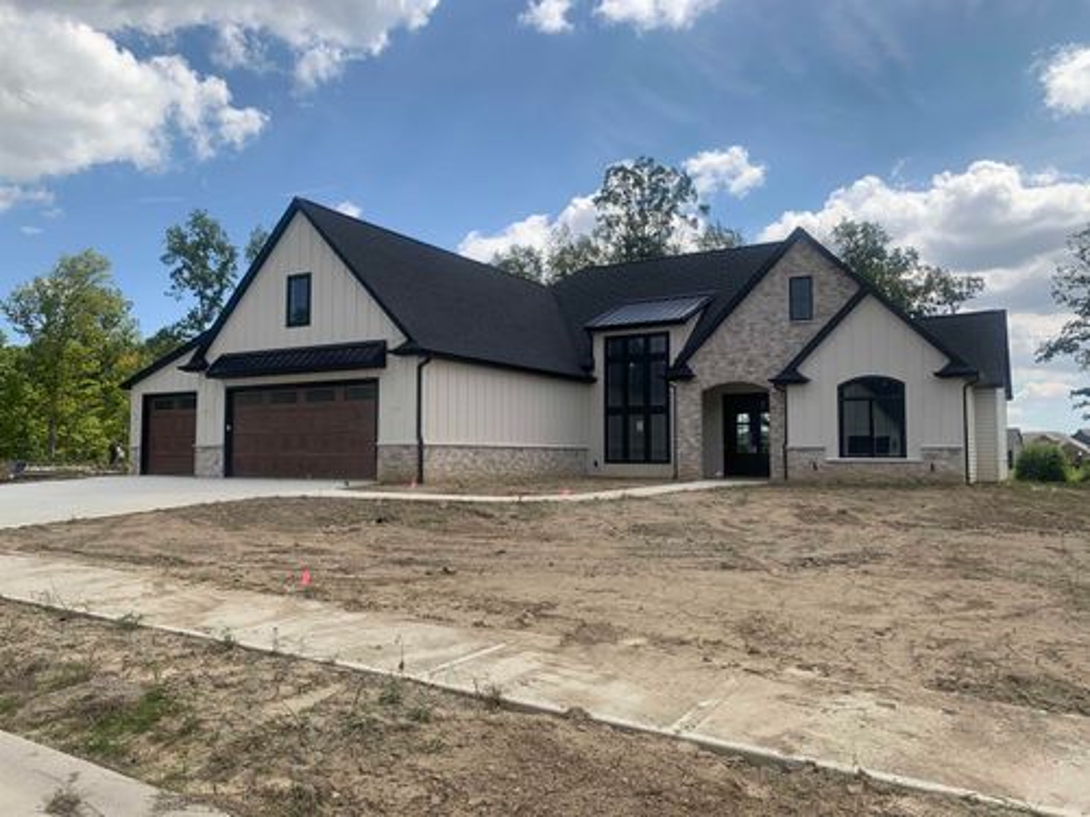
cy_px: 408
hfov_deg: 67.3
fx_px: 819
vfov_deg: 53.1
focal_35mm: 26
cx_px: 545
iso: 25
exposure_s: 1/2364
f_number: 1.8
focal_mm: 4.25
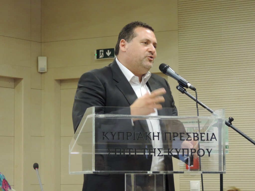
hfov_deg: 13.6
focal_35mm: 145
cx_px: 128
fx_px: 1068
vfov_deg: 10.2
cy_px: 96
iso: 800
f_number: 4.4
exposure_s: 1/25
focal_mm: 25.8
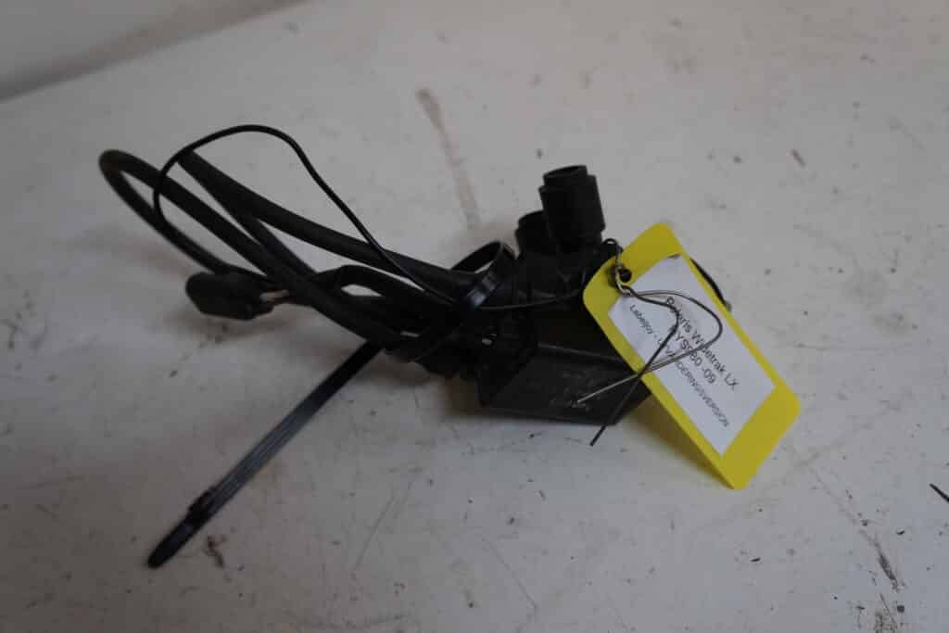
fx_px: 830
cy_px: 316
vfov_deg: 41.7
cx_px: 474
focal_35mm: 32
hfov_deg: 59.5
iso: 640
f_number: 4
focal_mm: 21
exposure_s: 1/60
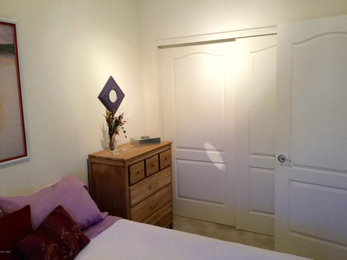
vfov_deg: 45.4
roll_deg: +2.2
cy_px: 130
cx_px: 174
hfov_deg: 58.4
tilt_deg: -9.8
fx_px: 311
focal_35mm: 31
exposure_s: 1/30
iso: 64
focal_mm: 3.3
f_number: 2.4
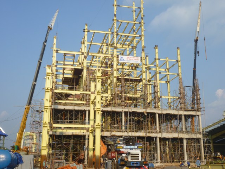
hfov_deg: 45.8
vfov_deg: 35.1
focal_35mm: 41
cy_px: 84
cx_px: 112
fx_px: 266
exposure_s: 1/80
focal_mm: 7.3
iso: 100
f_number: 11
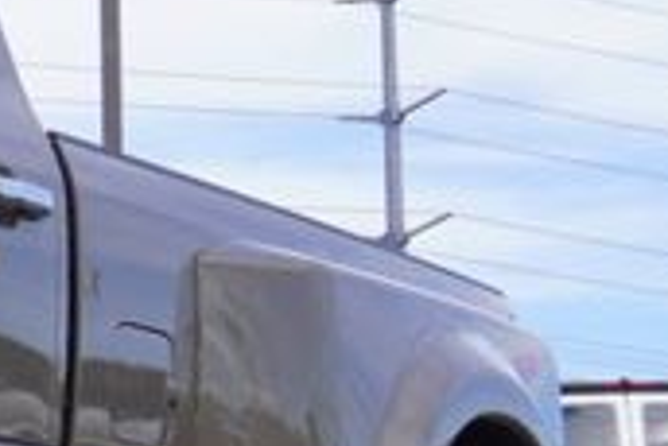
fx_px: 3658
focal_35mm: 197
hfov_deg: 9.0
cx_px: -1138
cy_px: 271
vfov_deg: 7.0
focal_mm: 22
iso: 100
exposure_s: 1/125
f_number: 9
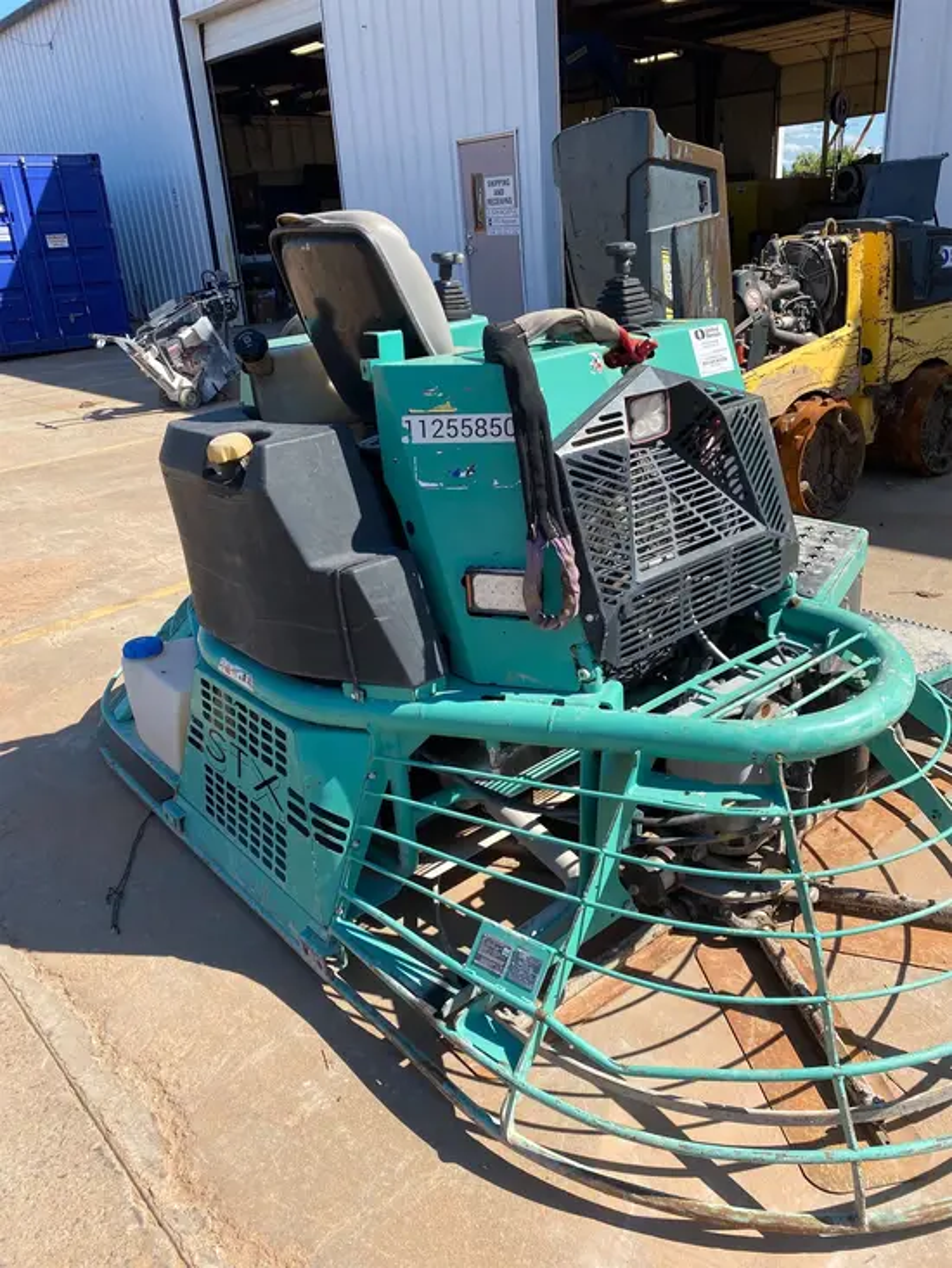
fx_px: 953
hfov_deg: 53.1
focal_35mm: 26
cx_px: 476
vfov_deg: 67.3
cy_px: 634
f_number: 1.8
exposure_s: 1/1838
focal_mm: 4.25
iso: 32
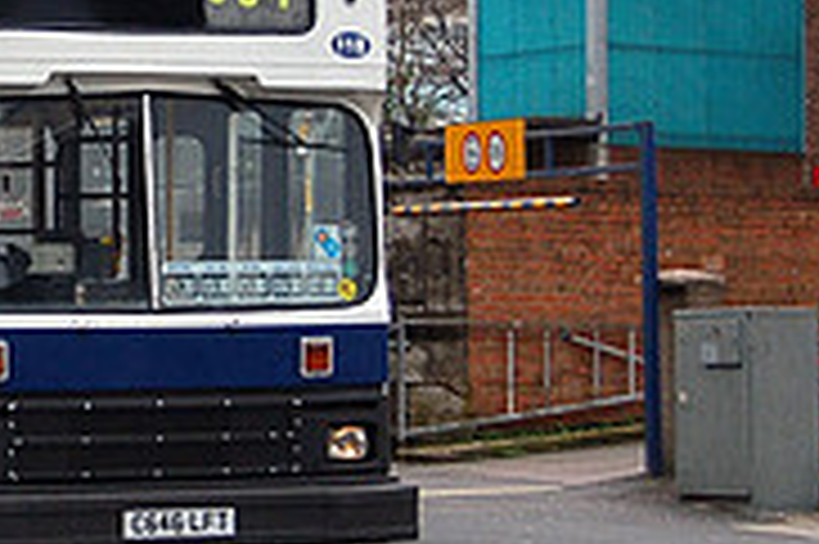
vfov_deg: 7.5
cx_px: -40
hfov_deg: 11.2
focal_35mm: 182
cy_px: 92
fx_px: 4137
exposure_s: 1/640
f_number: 5
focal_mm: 38
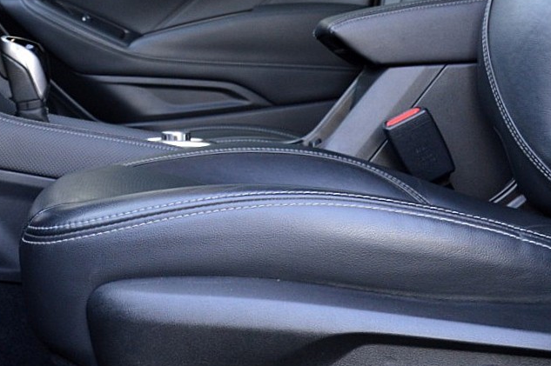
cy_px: -1
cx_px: 39
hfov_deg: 25.4
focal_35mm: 77
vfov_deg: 17.3
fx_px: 1178
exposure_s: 1/60
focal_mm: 20
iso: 800
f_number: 5.6
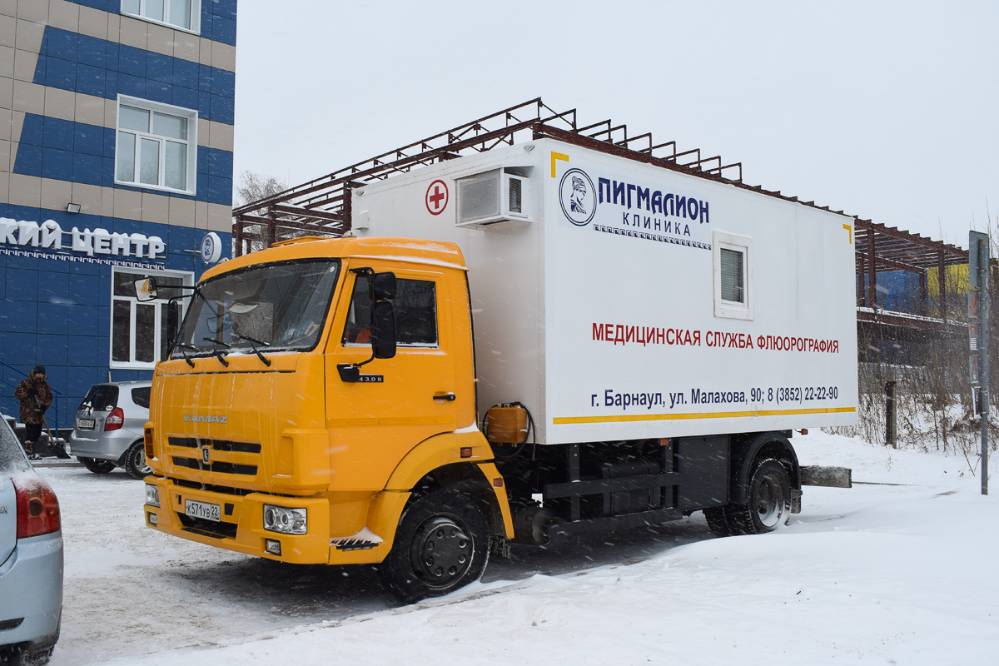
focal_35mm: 30
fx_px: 832
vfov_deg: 43.6
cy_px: 333
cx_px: 500
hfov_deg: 61.9
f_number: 8
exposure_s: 1/250
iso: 250
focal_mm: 20
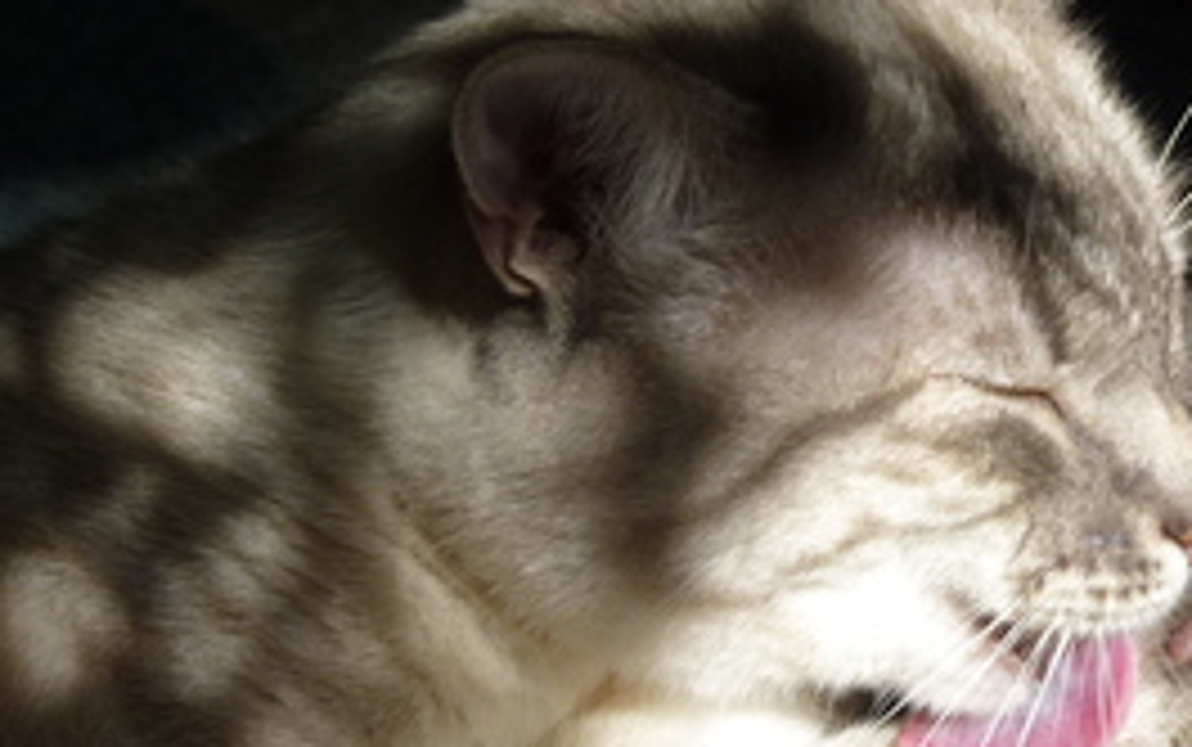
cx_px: 675
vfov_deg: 7.0
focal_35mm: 187
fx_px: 6079
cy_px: 585
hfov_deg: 11.2
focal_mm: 20.8
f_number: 4.5
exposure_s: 1/320
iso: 100
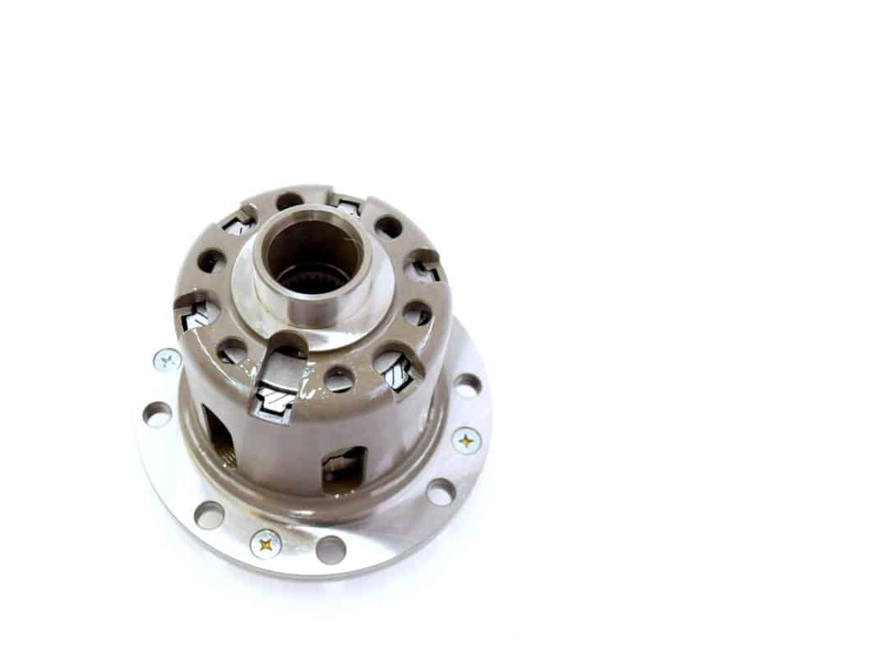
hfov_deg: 47.5
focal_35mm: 39
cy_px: 389
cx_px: 349
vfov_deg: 36.7
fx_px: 995
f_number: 5
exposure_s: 1/100
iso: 400
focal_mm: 20
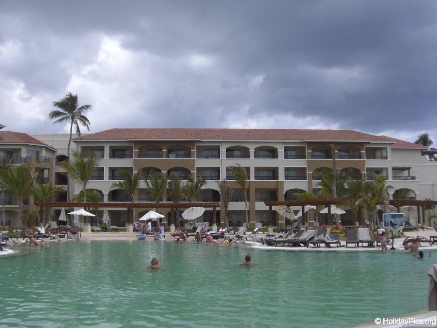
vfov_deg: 37.7
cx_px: 218
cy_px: 164
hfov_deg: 49.0
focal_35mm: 38
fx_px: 480
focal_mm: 6.2
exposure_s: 1/125
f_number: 8
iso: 64
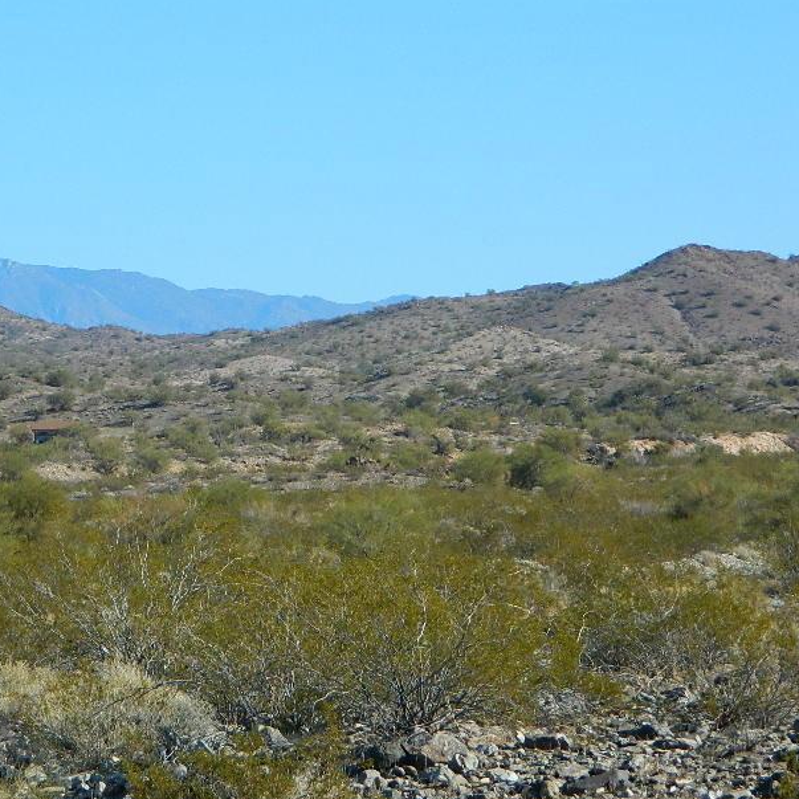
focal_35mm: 225
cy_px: 437
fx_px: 5876
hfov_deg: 7.8
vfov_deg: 7.8
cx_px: 186
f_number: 4.9
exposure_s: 1/500
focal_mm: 27
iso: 80
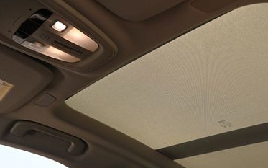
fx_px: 307
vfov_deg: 30.3
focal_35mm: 42
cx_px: 221
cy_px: 111
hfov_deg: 44.5
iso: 200
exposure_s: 1/250
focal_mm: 16
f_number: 4.5
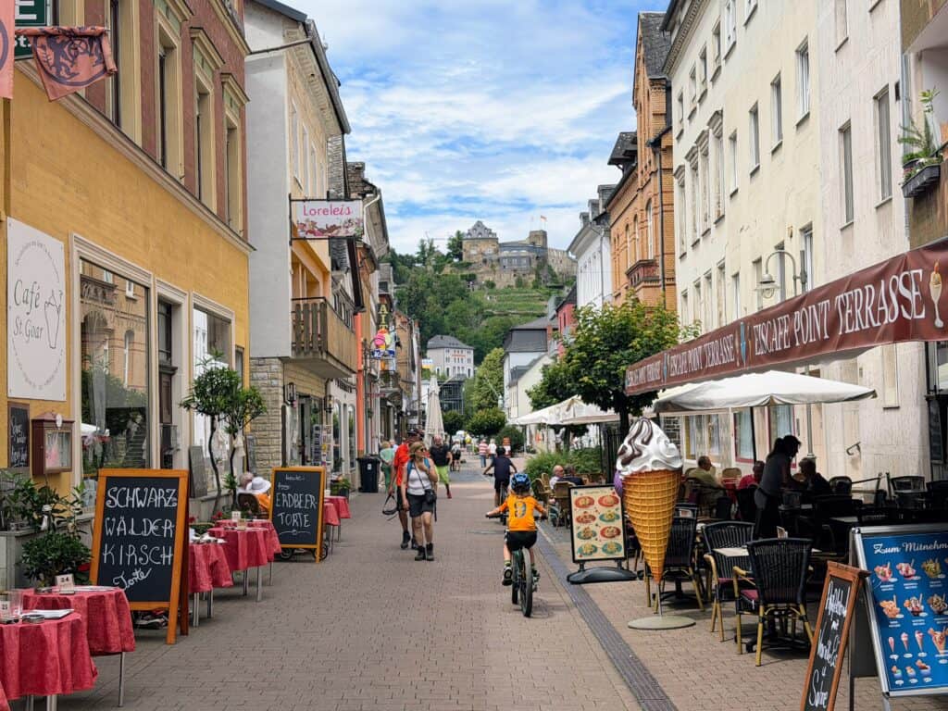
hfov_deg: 39.7
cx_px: 474
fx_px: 1315
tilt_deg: +3.2
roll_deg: +1.8
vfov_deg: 30.3
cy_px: 356
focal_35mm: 48
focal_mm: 6.76
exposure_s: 1/4329
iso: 64
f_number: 1.78
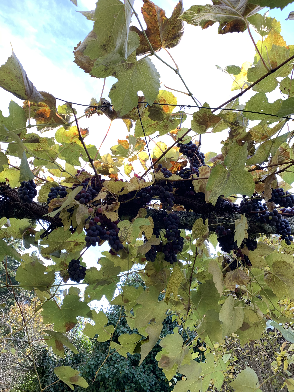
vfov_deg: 67.3
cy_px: 196
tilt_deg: +46.6
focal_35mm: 26
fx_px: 294
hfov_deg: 53.1
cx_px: 147
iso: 32
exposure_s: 1/122
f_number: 1.8
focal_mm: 4.25
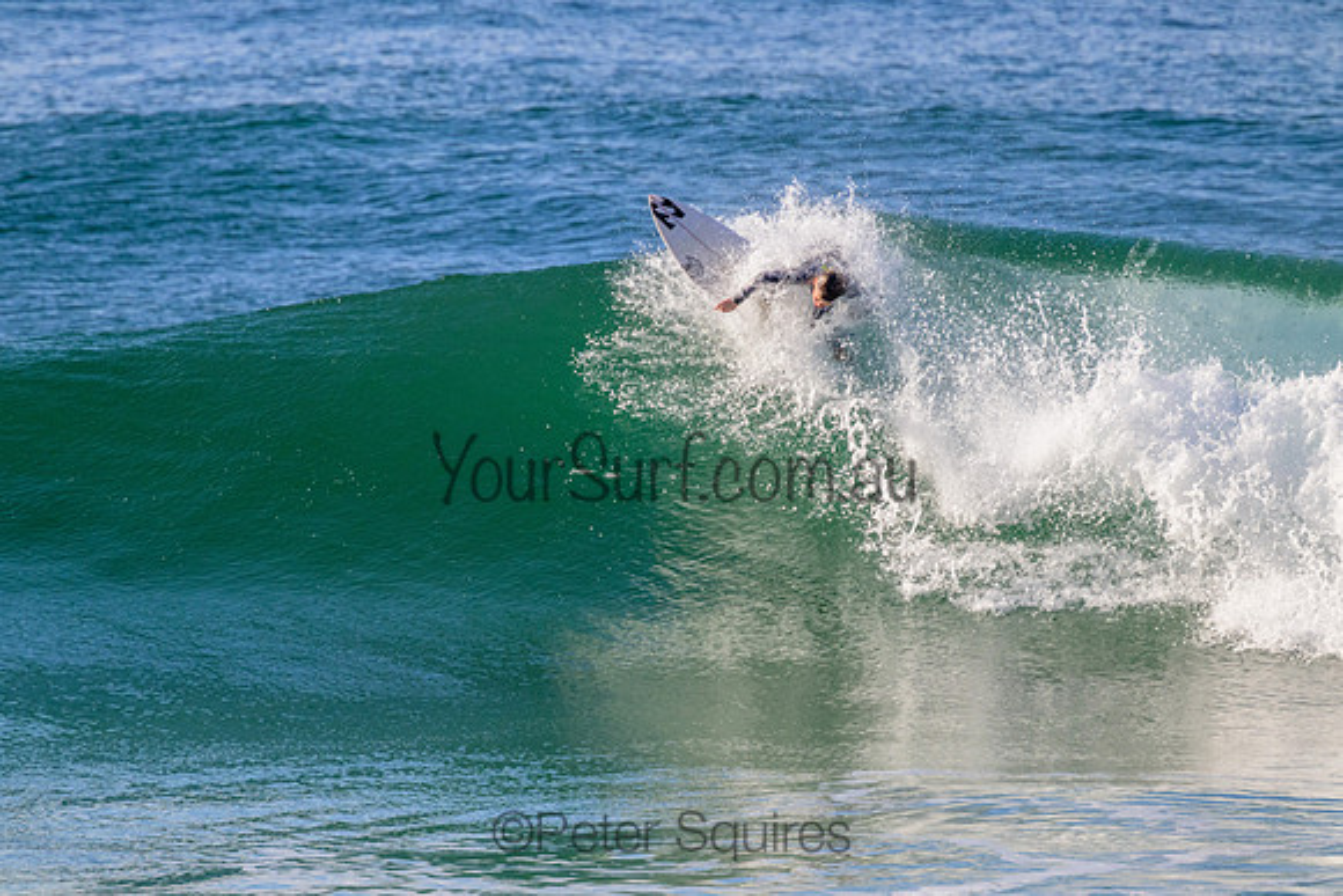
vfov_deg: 1.7
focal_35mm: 800
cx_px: 672
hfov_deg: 2.6
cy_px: 448
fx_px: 29850
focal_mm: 800
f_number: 11
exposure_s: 1/2000
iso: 1800
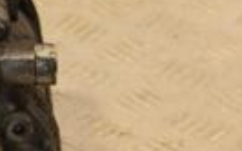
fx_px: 1813
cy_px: 47
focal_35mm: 275
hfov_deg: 7.5
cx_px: -120
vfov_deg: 4.8
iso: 800
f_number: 6.3
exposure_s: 1/200
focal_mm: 40
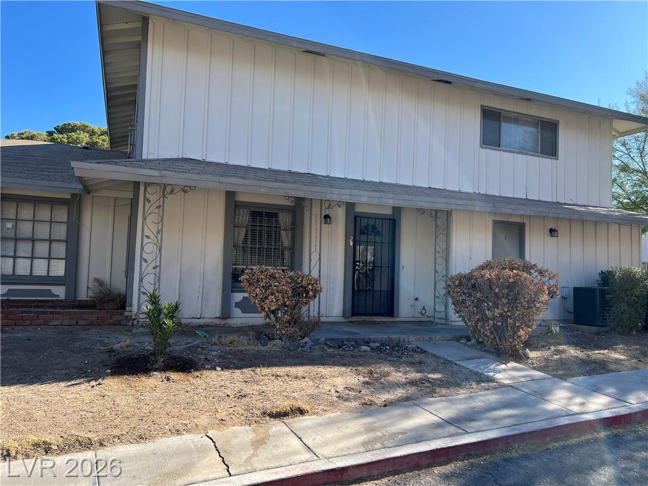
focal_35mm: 26
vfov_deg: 53.1
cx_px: 324
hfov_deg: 67.3
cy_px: 243
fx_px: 487
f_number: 1.5
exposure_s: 1/1511
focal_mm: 5.7
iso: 50
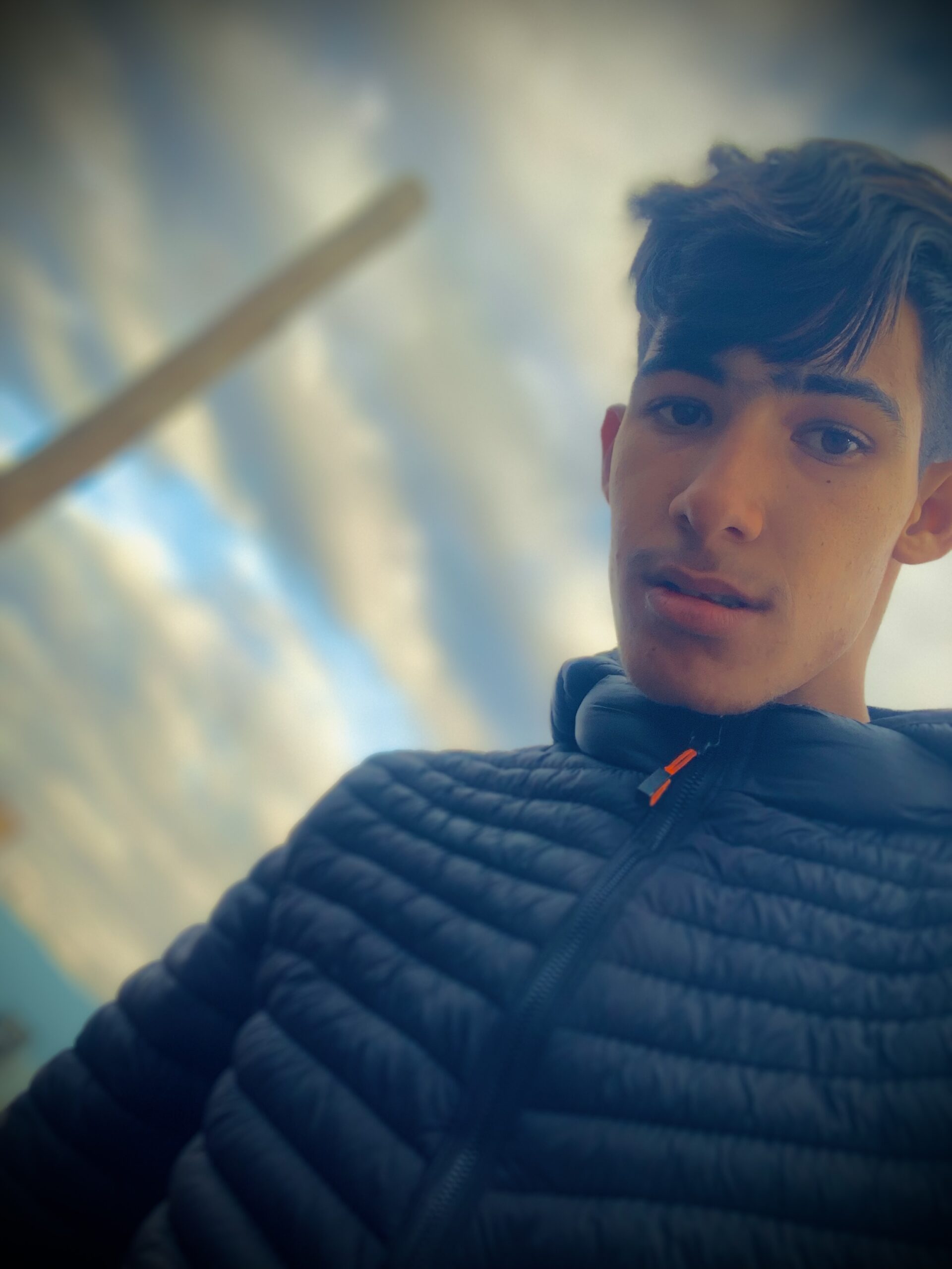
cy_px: 634
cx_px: 476
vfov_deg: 56.8
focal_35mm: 32
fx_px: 1173
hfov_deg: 44.2
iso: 25
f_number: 2.2
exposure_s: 1/121
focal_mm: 2.87
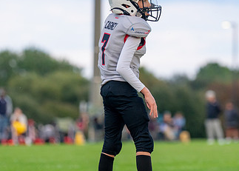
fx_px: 2479
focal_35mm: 365
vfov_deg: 3.9
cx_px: 138
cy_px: 75
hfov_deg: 5.5
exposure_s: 1/1250
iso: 1000
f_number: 2.8
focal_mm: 152
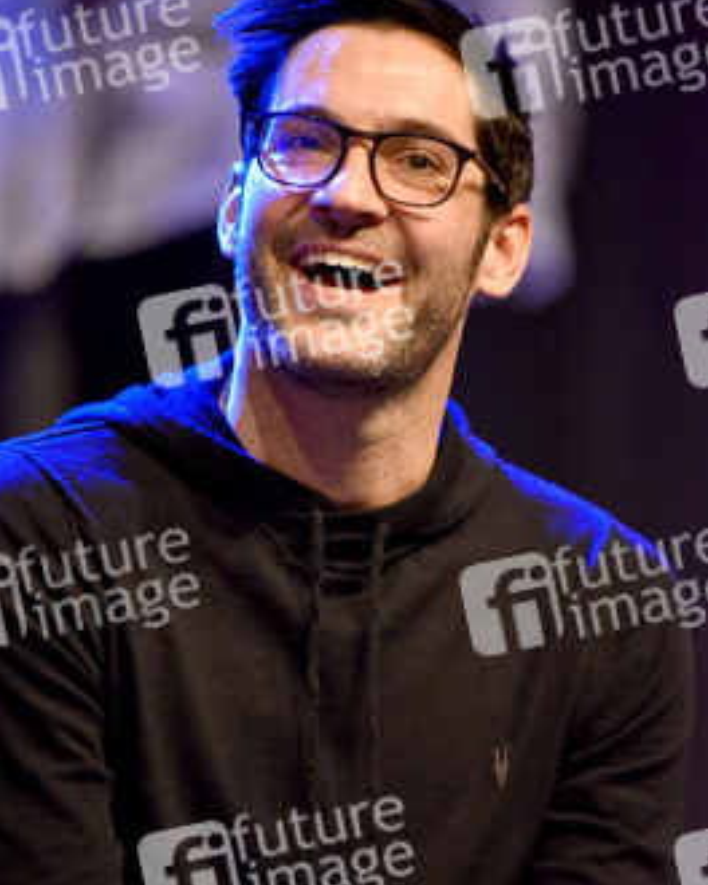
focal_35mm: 569
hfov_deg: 2.7
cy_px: 459
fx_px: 14904
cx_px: 354
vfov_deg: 3.4
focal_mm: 500
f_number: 5.6
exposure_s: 1/125
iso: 5000
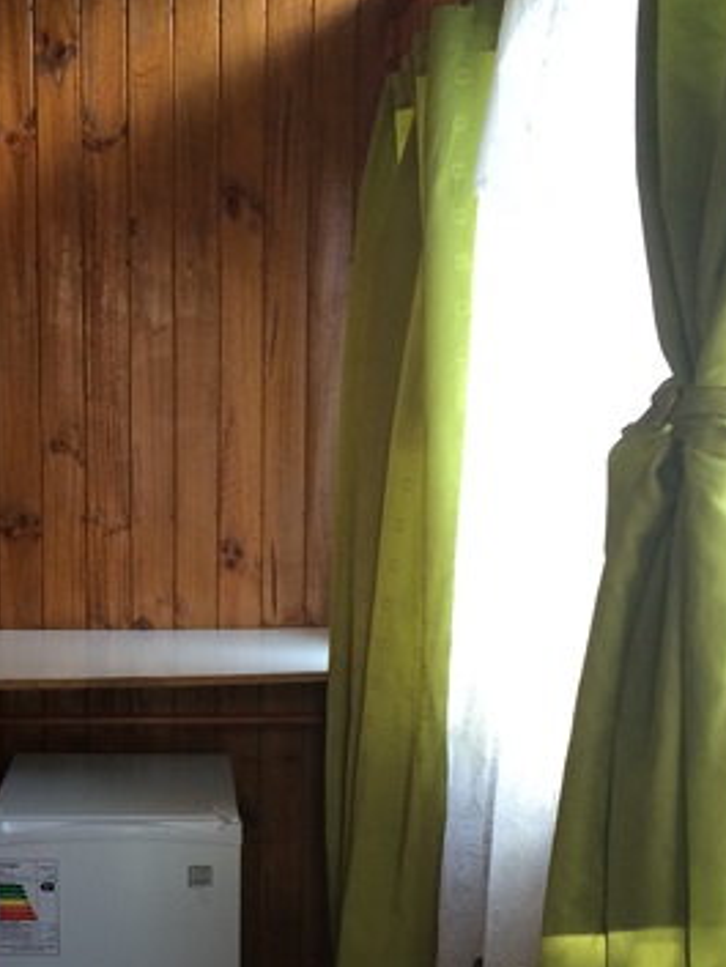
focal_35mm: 51
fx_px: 1425
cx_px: 151
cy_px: 592
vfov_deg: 37.3
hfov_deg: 28.0
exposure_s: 1/30
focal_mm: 4.12
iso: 80
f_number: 2.2
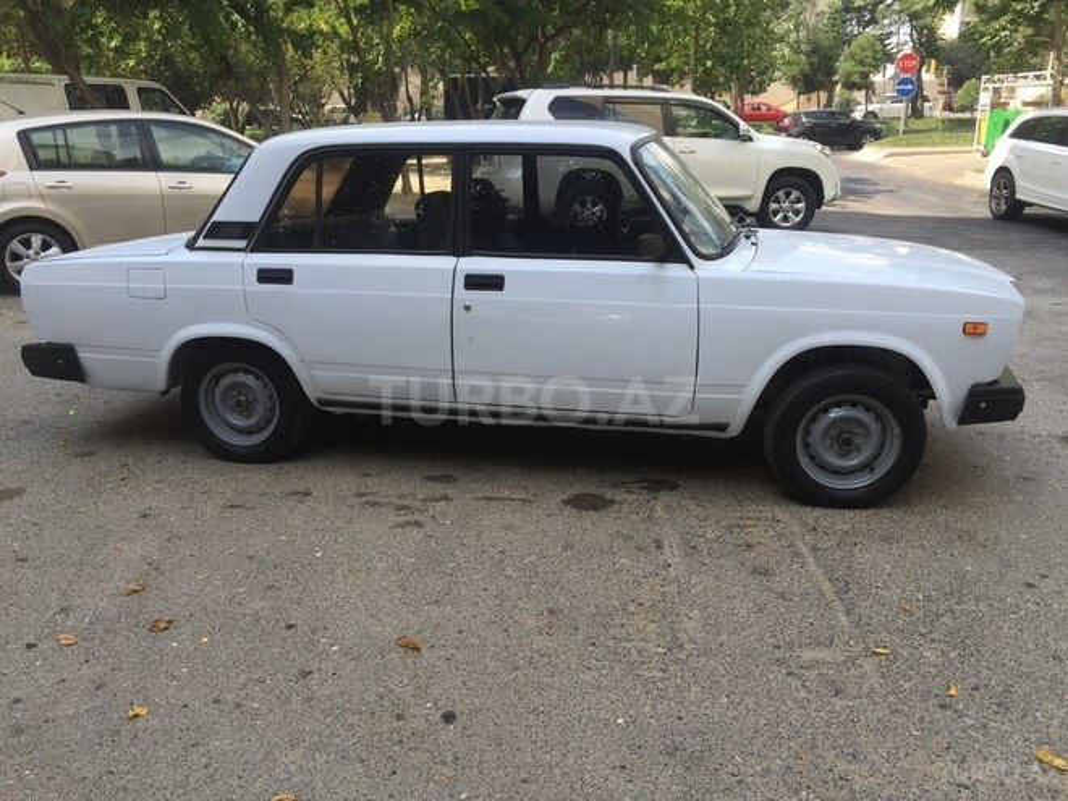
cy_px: 400
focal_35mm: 29
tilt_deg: -14.2
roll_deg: +0.5
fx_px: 895
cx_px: 534
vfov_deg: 48.2
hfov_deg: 61.7
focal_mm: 4.15
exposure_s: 1/670
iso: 32
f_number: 2.2
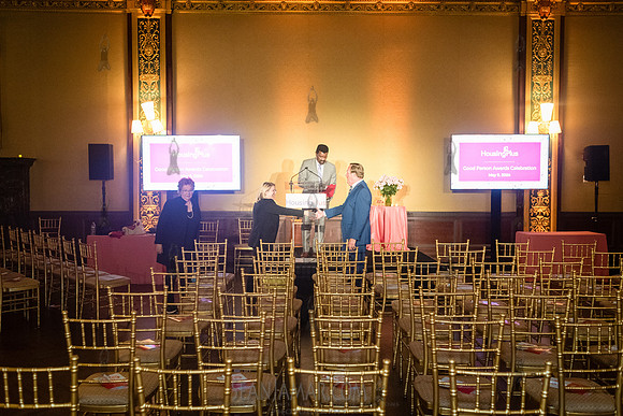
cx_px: 312
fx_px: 607
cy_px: 208
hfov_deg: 54.3
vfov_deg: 37.8
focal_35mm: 35
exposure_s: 1/125
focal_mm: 35
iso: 6400
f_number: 4
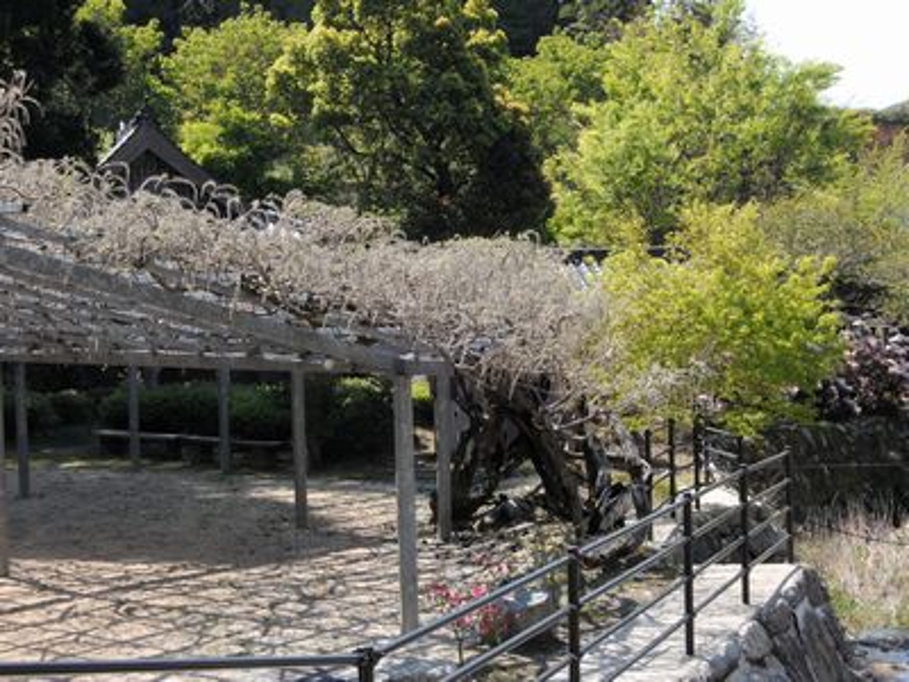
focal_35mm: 67
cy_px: 341
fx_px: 1759
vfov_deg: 21.9
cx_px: 454
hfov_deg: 29.0
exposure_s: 1/160
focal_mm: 14.3
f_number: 5.6
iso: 80
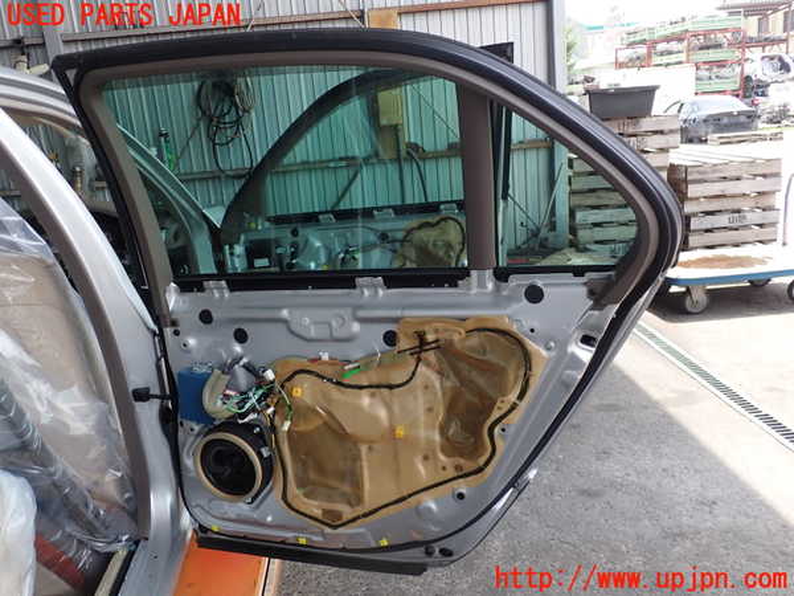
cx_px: 397
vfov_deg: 46.8
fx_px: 688
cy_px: 298
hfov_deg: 60.0
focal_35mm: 30
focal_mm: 5.4
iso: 100
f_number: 3.2
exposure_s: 1/250
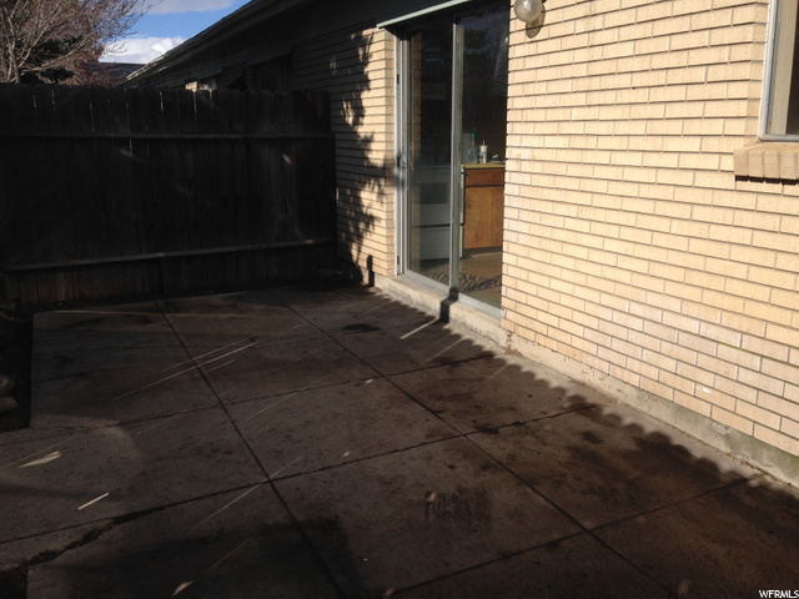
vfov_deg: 42.9
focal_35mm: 33
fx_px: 762
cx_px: 400
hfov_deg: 55.4
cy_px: 300
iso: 50
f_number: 2.4
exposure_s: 1/2463
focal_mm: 4.12
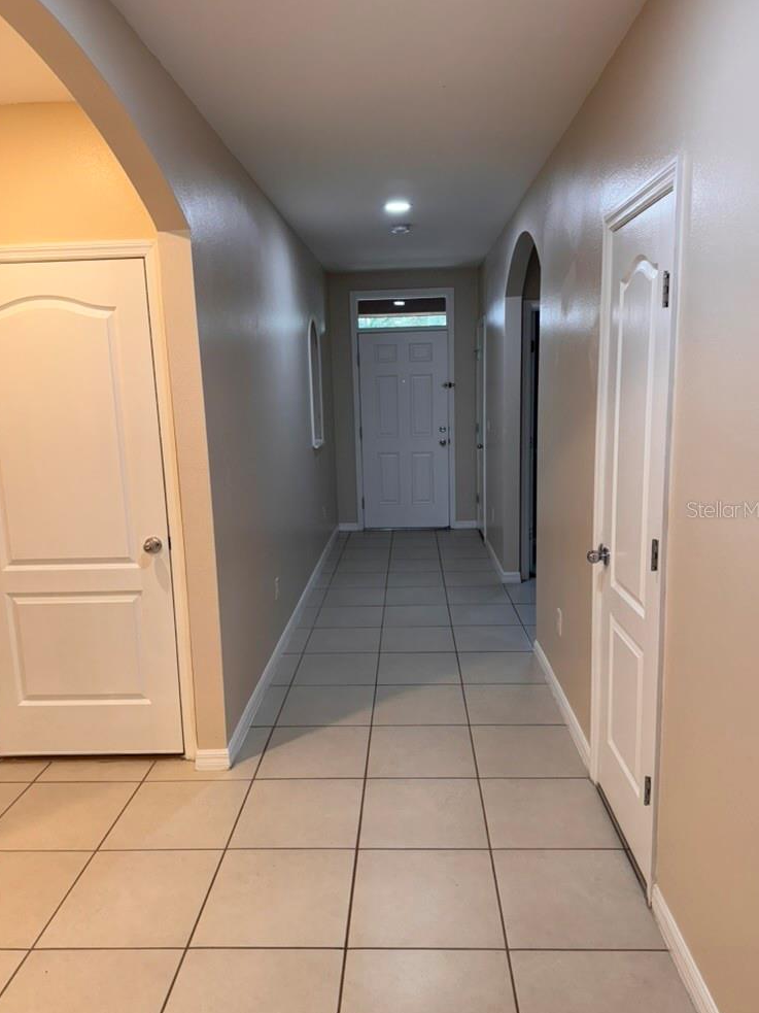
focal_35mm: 25
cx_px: 388
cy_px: 509
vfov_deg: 69.4
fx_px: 731
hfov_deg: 54.9
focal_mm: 6.76
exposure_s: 1/120
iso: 160
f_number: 1.78
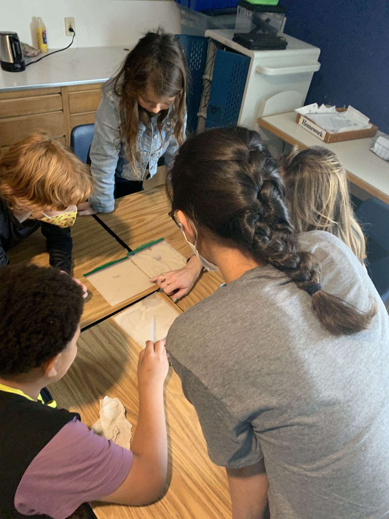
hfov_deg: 53.1
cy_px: 260
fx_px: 390
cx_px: 194
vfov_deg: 67.3
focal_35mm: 26
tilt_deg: -44.5
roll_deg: -7.2
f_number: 1.8
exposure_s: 1/53
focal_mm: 4.25
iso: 400
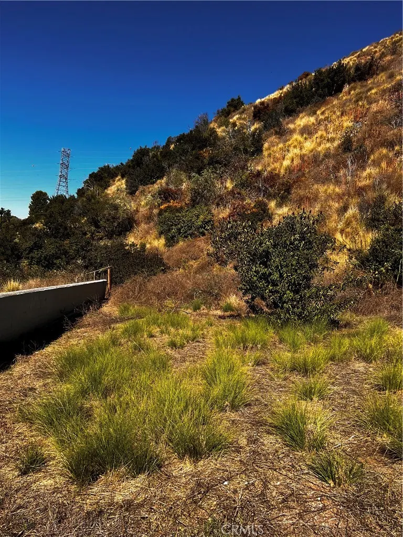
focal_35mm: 26
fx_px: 404
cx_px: 202
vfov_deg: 67.3
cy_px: 268
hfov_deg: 53.1
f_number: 1.5
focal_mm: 5.7
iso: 50
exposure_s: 1/3704
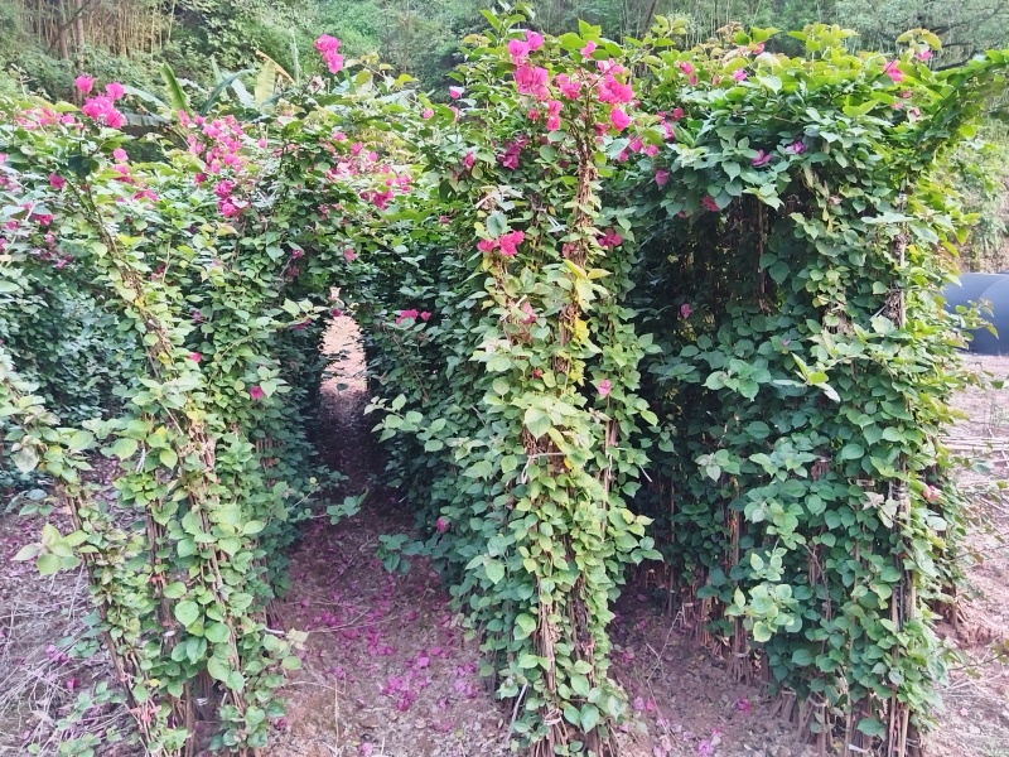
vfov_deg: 53.1
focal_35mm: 26
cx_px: 504
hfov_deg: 67.3
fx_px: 758
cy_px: 378
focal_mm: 4.95
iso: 4125
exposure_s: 1/100
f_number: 1.9
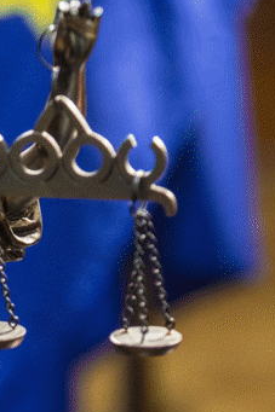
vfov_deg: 7.5
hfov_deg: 5.0
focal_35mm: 276
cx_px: -70
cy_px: 288
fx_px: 3165
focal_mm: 86
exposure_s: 1/160
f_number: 2.8
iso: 1600
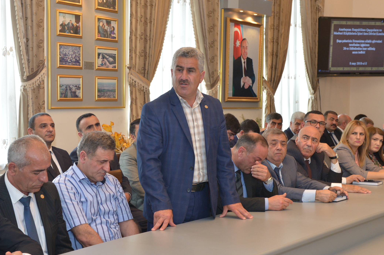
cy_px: 131
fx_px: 693
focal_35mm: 65
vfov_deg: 20.9
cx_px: 169
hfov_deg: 30.9
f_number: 7.1
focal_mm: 55
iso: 2000
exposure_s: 1/80
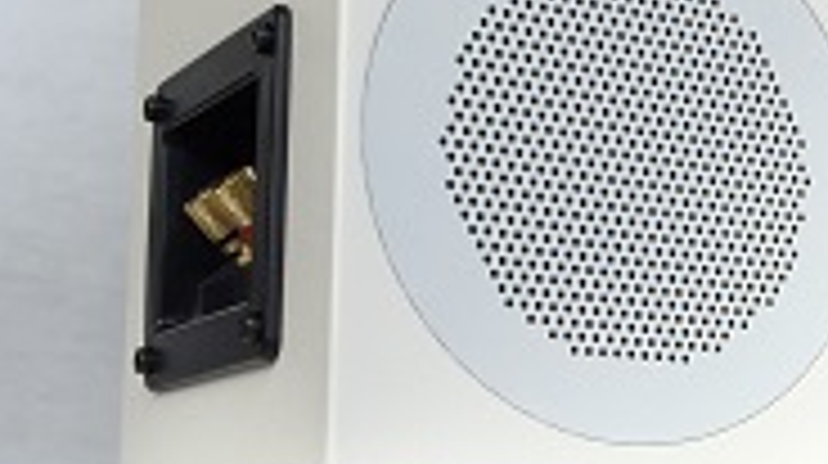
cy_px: 403
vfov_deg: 13.9
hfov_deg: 23.2
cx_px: 927
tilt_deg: +4.3
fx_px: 1886
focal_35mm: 86
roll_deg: -1.0
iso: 32
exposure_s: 1/186
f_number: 2.2
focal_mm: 4.15
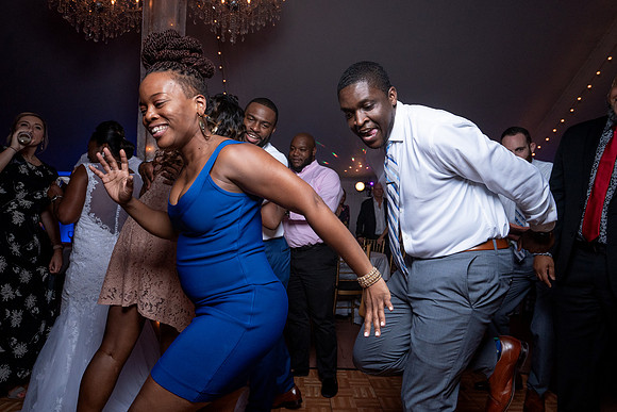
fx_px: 383
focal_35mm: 22
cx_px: 301
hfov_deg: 77.7
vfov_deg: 56.5
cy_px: 198
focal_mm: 20
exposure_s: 1/200
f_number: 5.6
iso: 2000
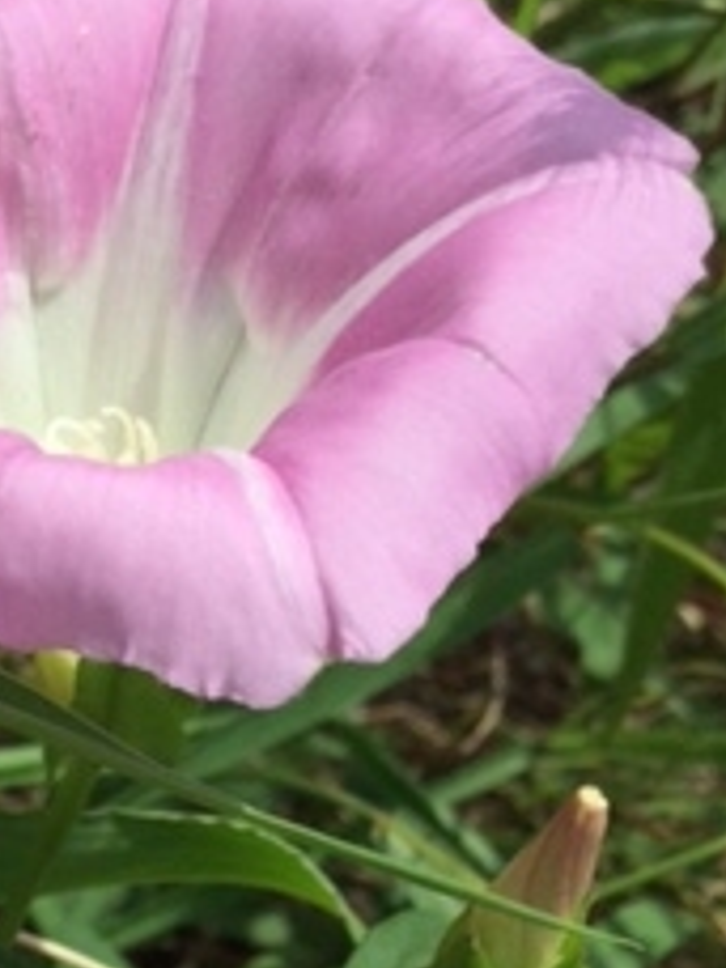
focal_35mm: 87
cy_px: 917
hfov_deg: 16.1
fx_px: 2433
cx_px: -200
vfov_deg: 21.9
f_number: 2.4
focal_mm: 3.3
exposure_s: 1/2915
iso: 25
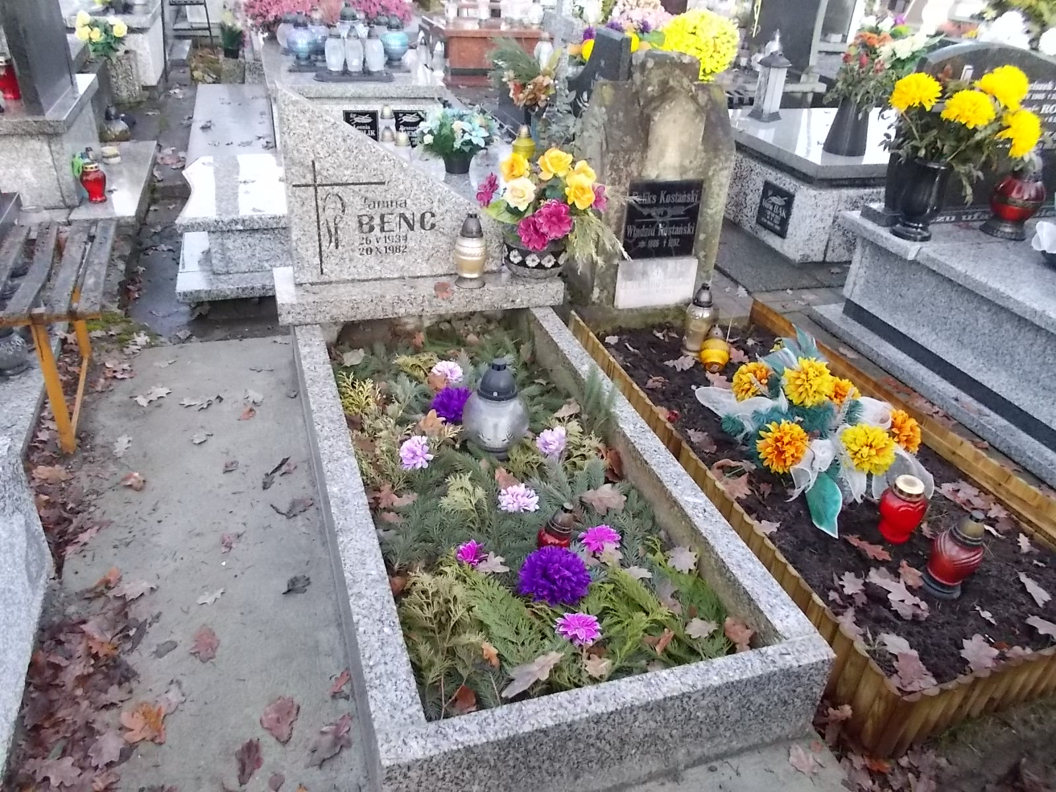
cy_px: 396
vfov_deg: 53.1
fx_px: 793
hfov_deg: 67.3
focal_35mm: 26
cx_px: 528
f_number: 3.2
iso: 400
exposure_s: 1/320
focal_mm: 4.6
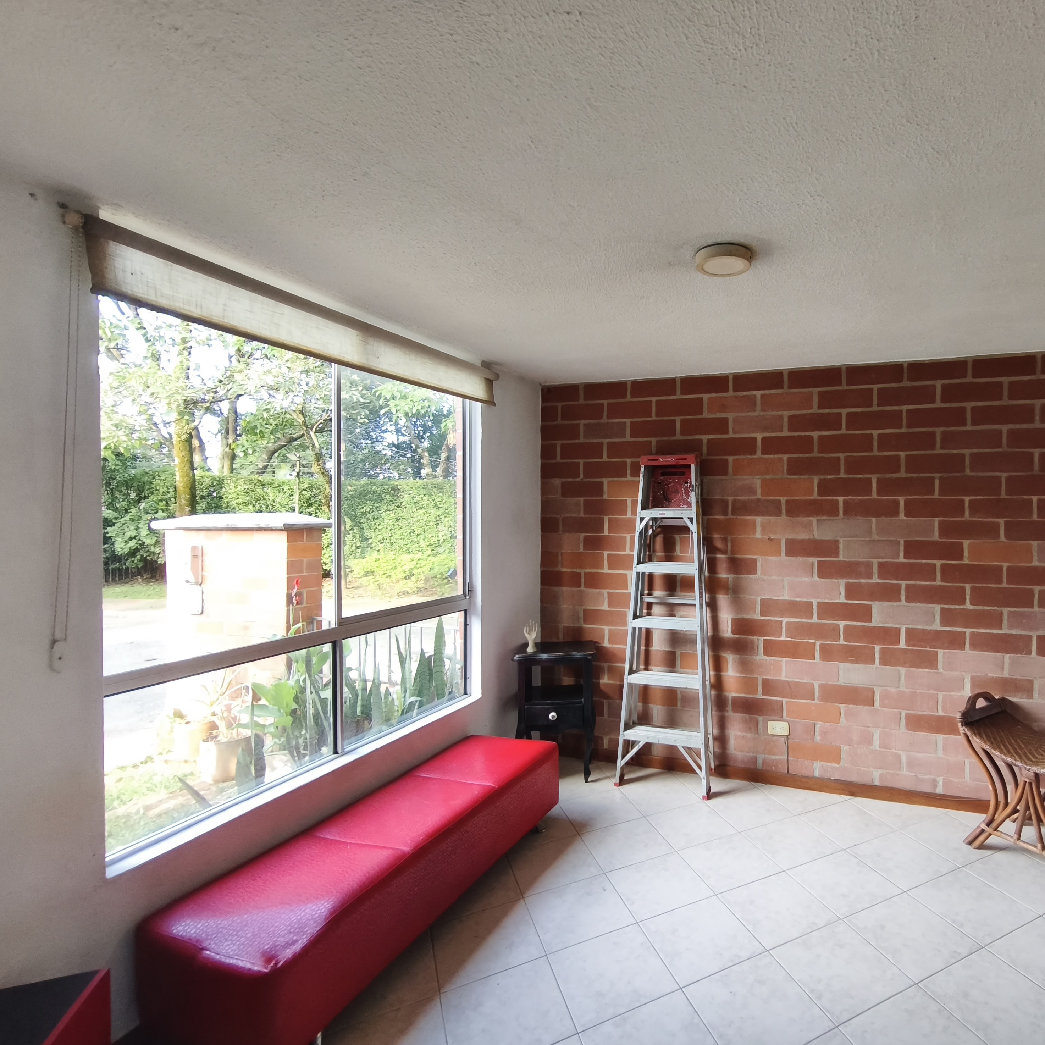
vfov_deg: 80.7
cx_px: 685
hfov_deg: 78.4
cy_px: 519
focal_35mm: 18
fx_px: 615
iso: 200
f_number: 2.2
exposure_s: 1/40
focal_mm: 1.91
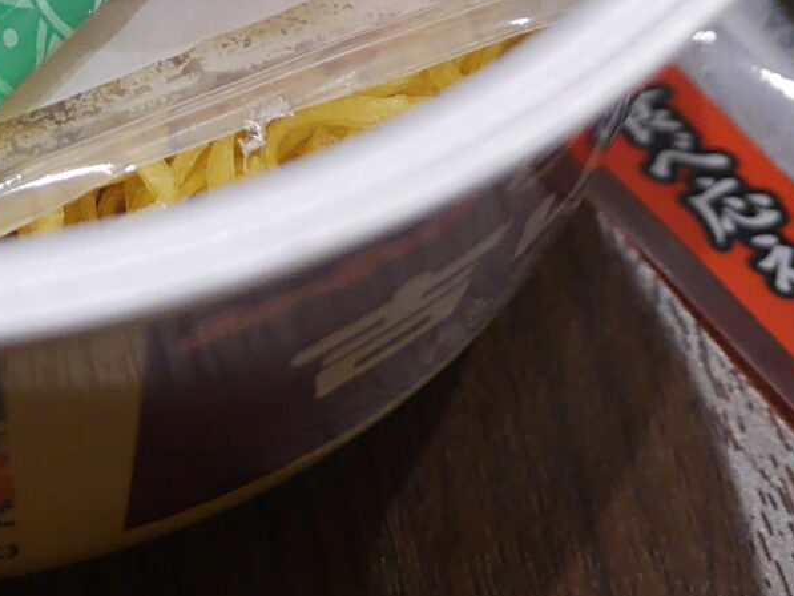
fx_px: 3740
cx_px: -81
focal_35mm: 163
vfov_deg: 8.7
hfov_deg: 11.9
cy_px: -511
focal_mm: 19
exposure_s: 1/60
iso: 640
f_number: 2.8
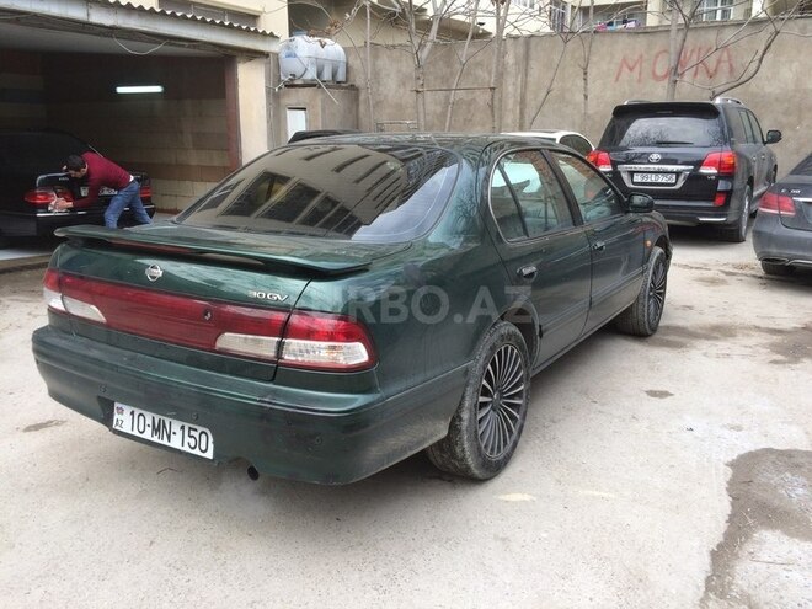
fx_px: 680
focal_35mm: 29
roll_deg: +0.2
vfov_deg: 48.2
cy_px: 304
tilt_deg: -13.9
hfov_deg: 61.7
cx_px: 406
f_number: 2.2
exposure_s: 1/232
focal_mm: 4.15
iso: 32
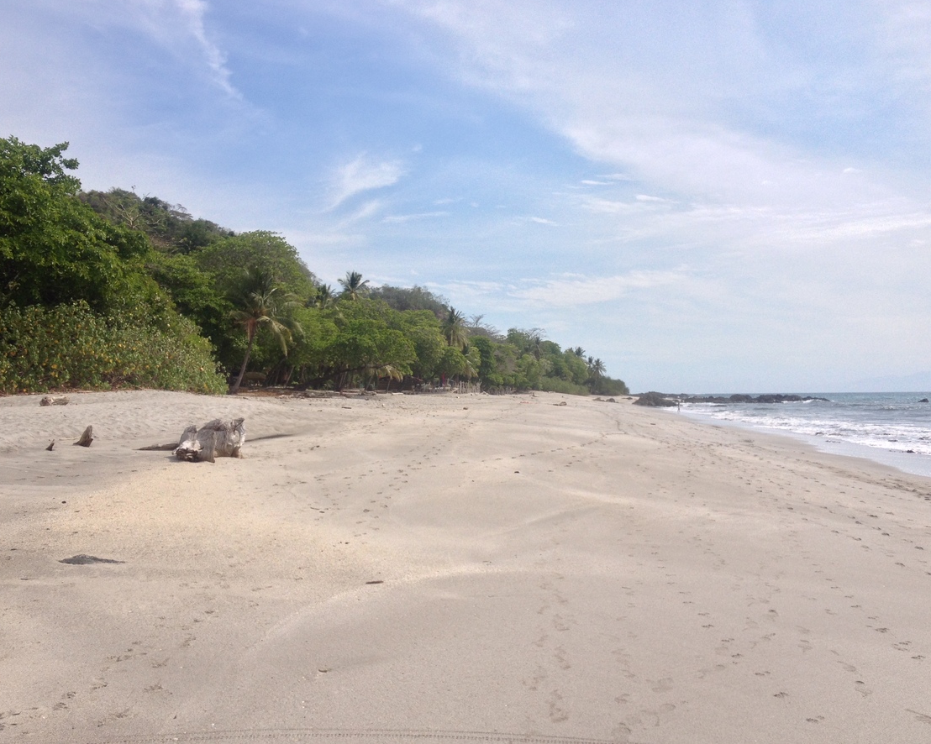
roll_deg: +1.4
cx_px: 478
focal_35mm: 37
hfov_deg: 49.1
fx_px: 1019
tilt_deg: -0.7
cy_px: 367
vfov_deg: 40.1
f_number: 2.4
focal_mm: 4.28
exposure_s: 1/2404
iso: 50
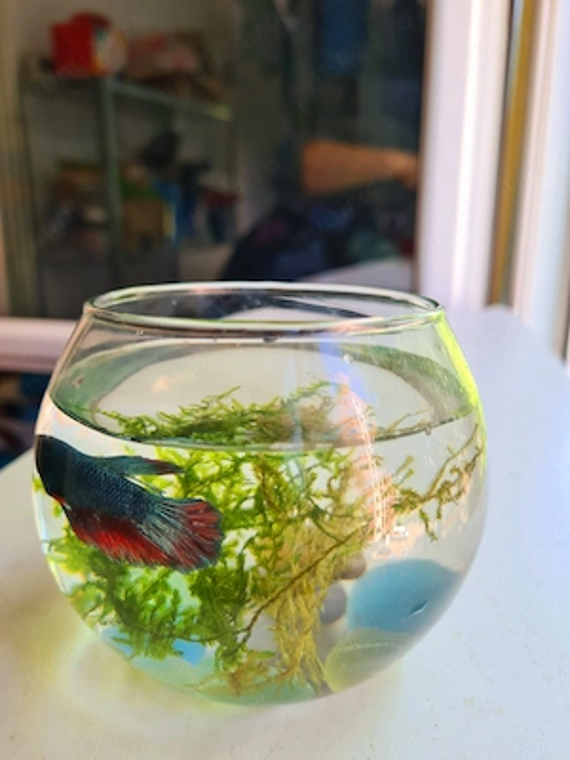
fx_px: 571
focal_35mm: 26
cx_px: 285
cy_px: 380
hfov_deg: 53.1
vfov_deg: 67.3
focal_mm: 5.4
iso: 50
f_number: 1.8
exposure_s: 1/100
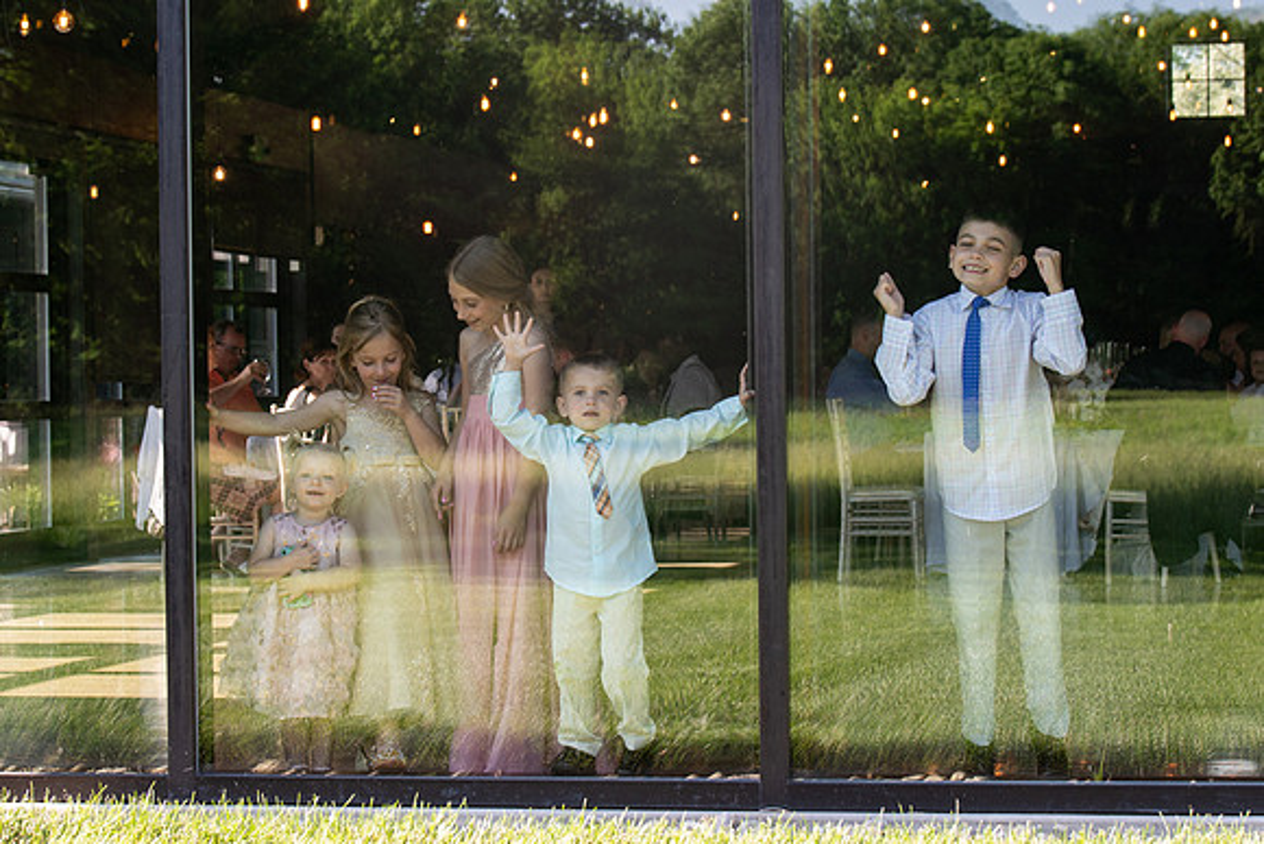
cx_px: 629
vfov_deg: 12.4
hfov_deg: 18.5
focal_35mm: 111
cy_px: 429
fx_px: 3883
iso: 500
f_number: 6.3
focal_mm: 82
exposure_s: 1/250
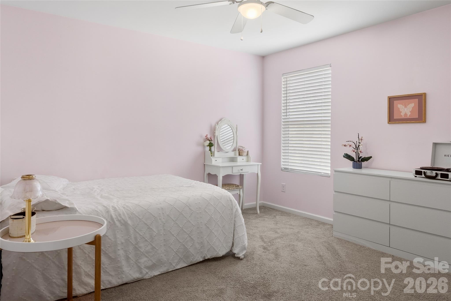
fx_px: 301
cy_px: 150
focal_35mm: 24
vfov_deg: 53.1
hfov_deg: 73.7
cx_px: 226
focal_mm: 16
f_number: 8
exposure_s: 1/8
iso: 800
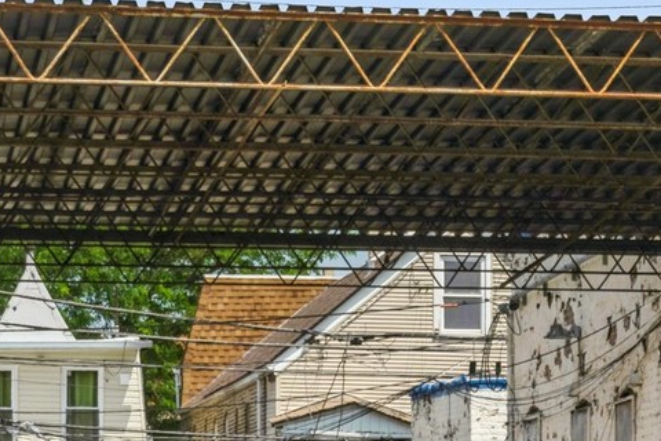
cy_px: 536
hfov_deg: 8.9
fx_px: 4149
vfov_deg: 6.0
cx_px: 902
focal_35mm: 226
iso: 200
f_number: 8
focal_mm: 67
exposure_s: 1/400
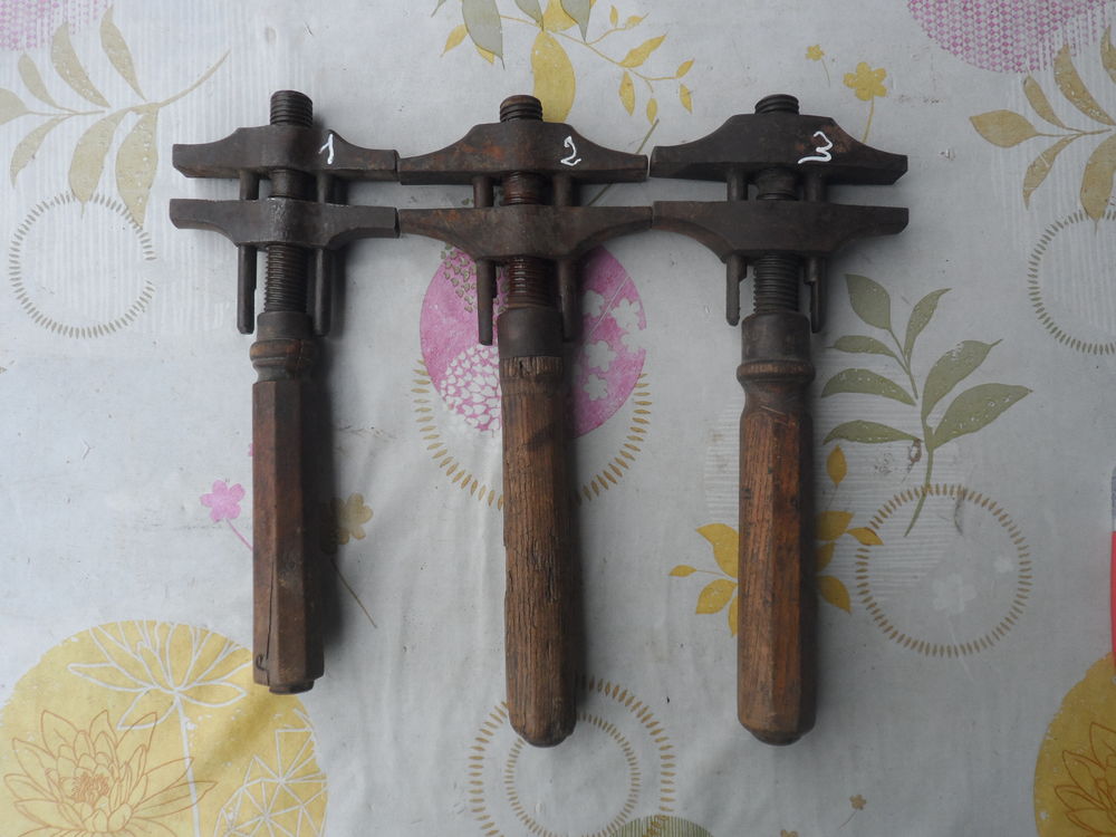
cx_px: 558
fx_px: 903
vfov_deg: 49.7
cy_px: 418
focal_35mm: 28
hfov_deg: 63.4
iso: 80
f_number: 3.1
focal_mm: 4.9
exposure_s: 1/125
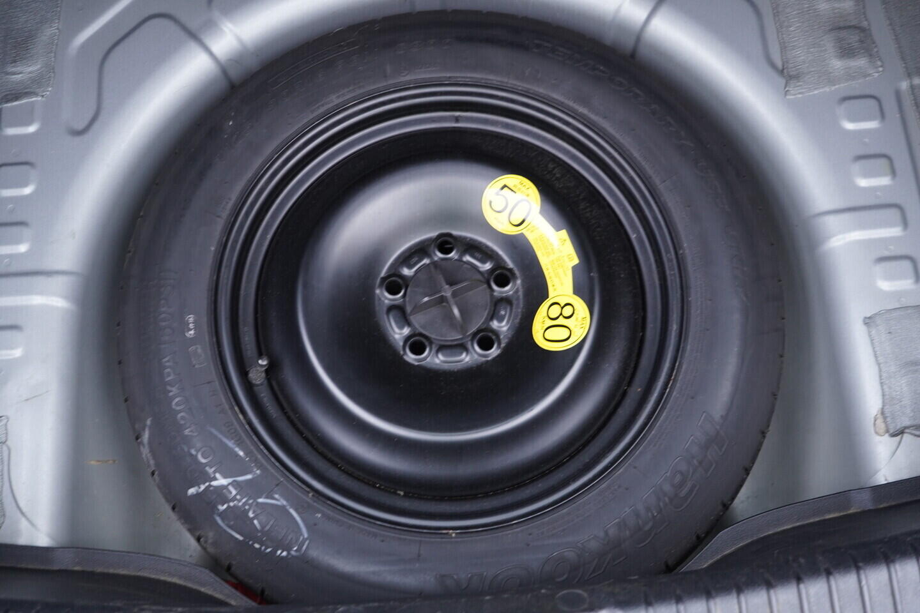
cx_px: 460
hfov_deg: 53.1
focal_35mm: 36
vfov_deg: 36.9
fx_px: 920
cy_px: 306
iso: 500
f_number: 2.8
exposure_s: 1/40
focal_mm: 24
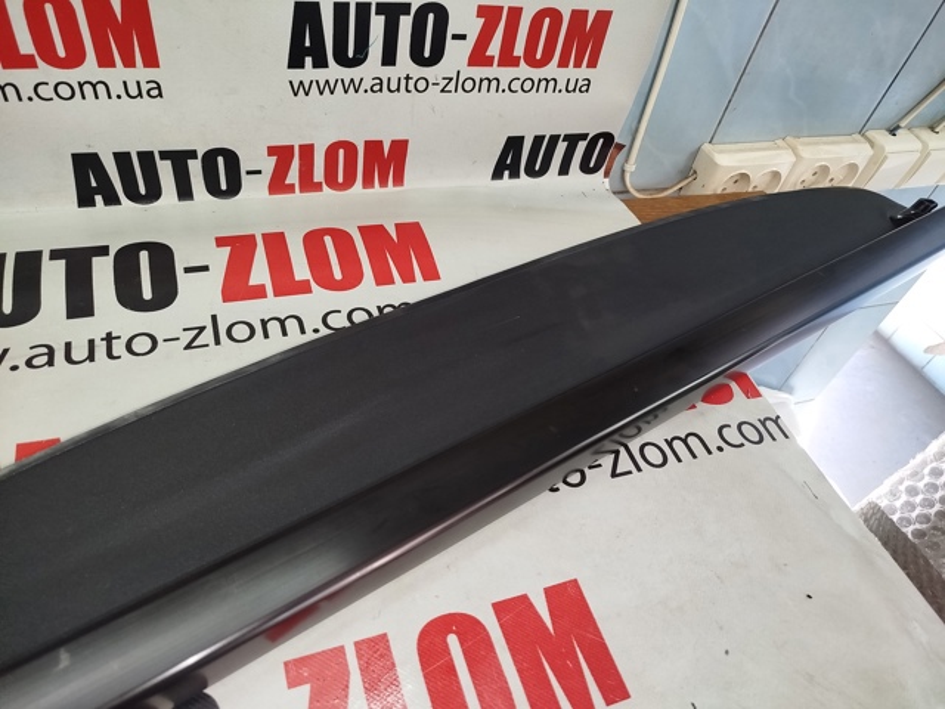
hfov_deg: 71.6
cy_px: 354
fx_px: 655
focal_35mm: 24
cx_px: 472
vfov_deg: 56.8
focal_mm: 5.31
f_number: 1.7
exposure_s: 1/33
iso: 320
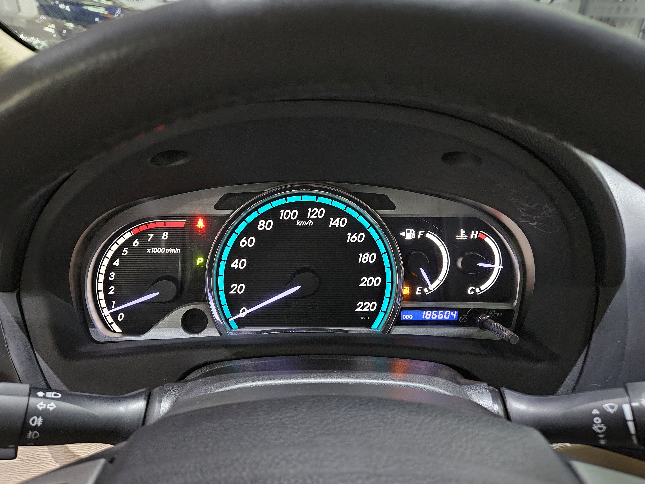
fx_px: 429
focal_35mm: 23
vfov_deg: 58.9
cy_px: 242
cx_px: 322
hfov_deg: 73.9
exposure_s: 1/25.1
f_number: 1.8
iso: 800
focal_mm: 5.4
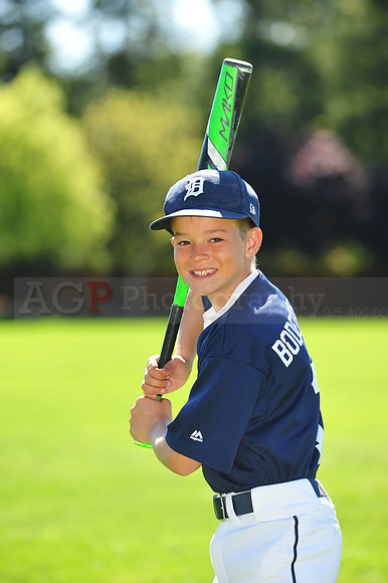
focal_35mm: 200
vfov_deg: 10.3
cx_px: 194
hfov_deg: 6.9
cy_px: 292
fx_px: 3237
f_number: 5
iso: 320
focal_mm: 200
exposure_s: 1/640
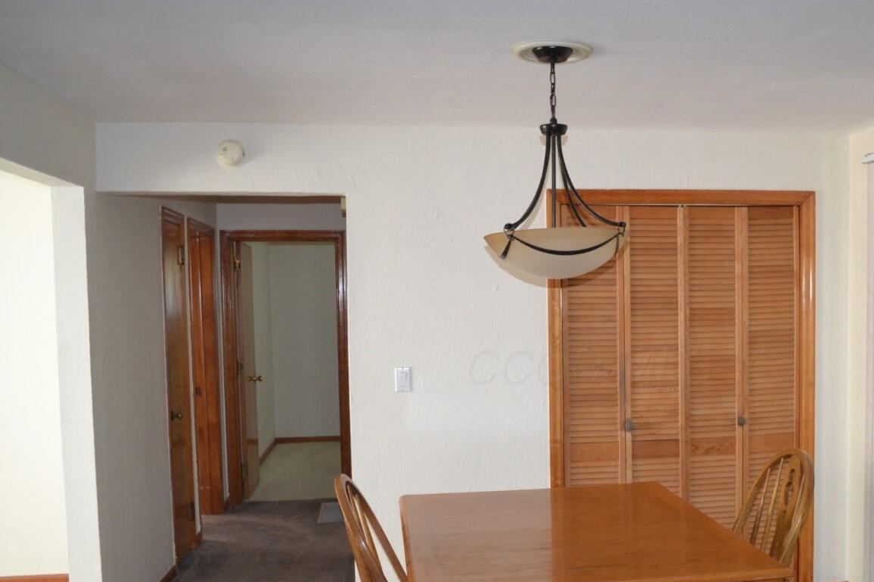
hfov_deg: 49.7
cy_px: 367
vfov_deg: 34.8
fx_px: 922
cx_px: 590
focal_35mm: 38
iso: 1000
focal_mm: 18
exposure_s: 1/60
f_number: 3.5
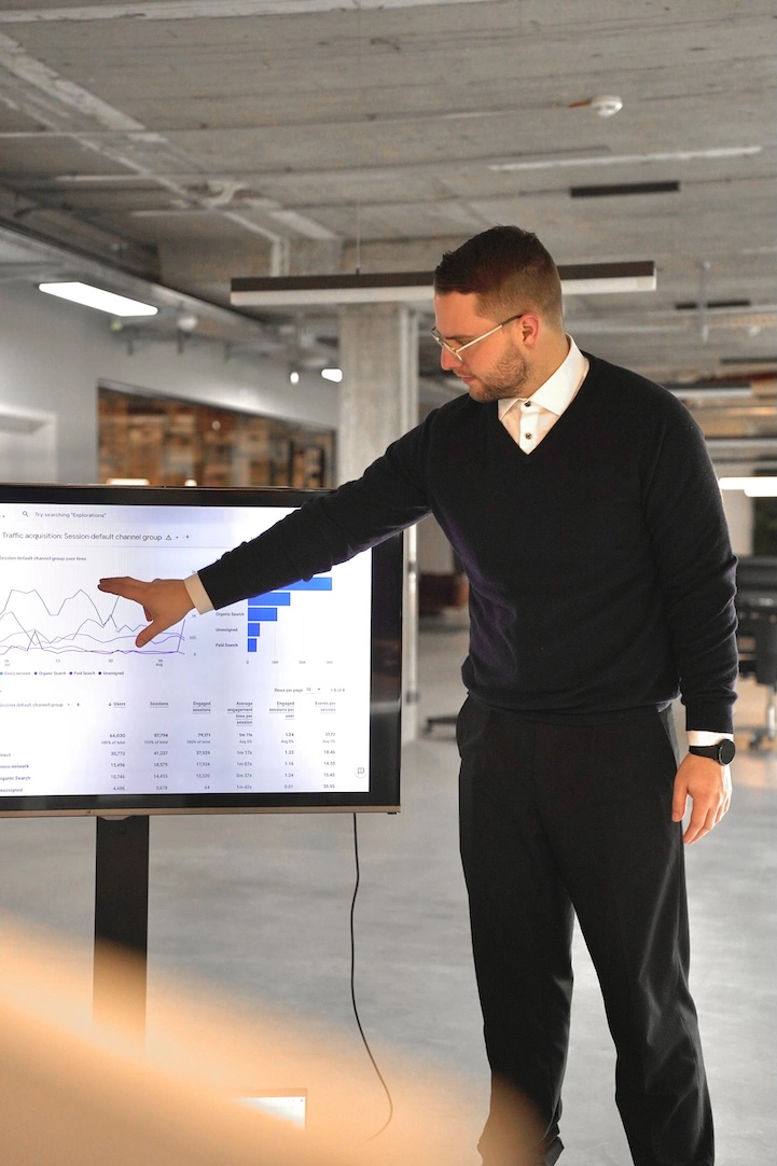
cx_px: 388
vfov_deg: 38.9
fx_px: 1652
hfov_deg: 26.5
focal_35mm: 51
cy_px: 583
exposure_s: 1/640
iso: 1600
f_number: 2.8
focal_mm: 51
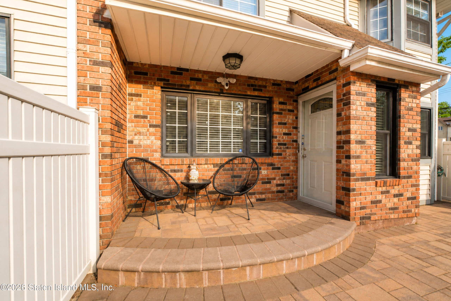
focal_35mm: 15
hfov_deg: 100.4
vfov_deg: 77.3
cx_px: 226
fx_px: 188
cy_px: 150
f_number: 8
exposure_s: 1/100
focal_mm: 10
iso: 320
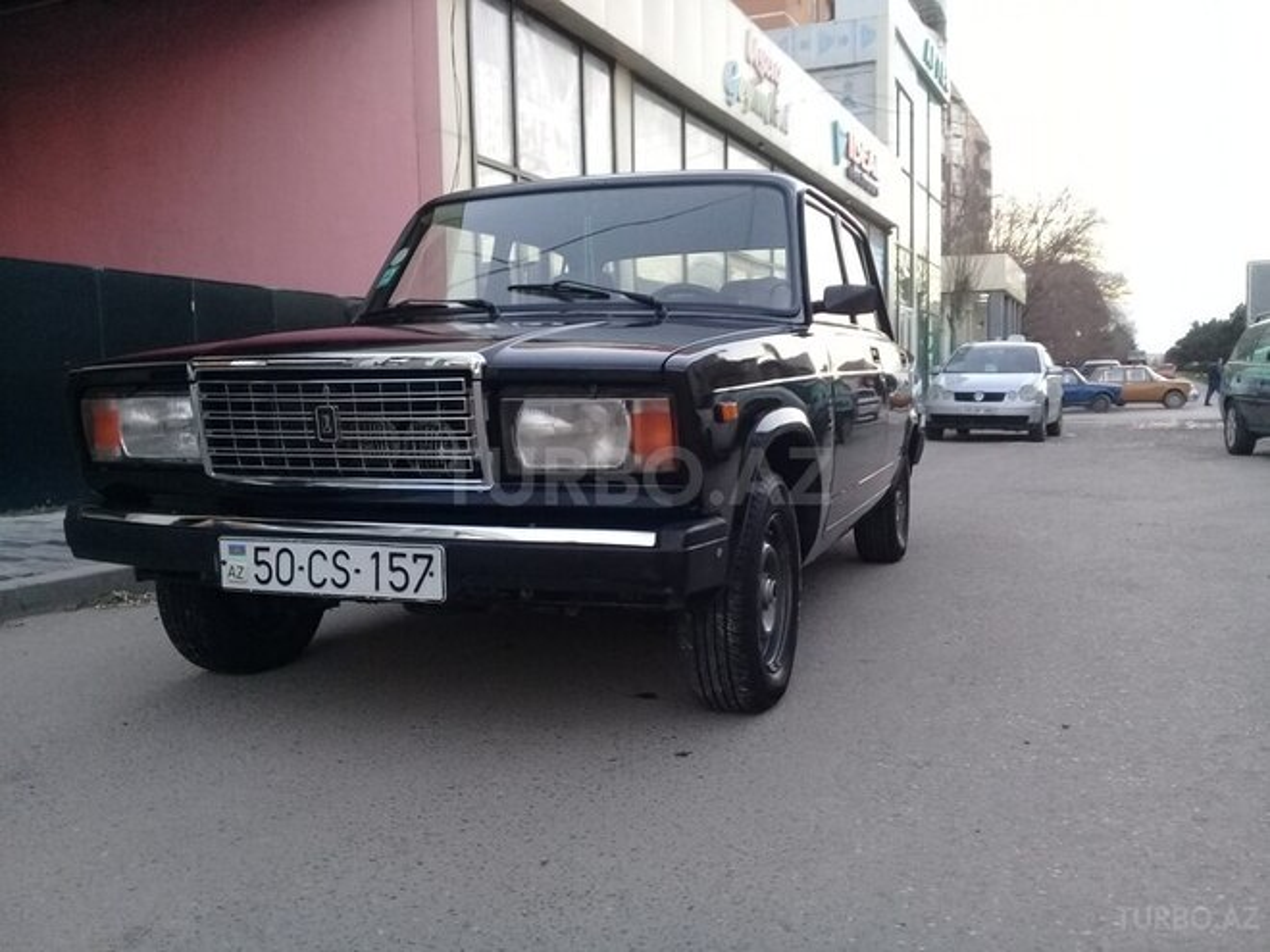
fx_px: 1137
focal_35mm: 31
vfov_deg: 45.4
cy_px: 476
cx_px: 635
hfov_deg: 58.4
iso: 125
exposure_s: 1/33
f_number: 2.2
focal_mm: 3.3
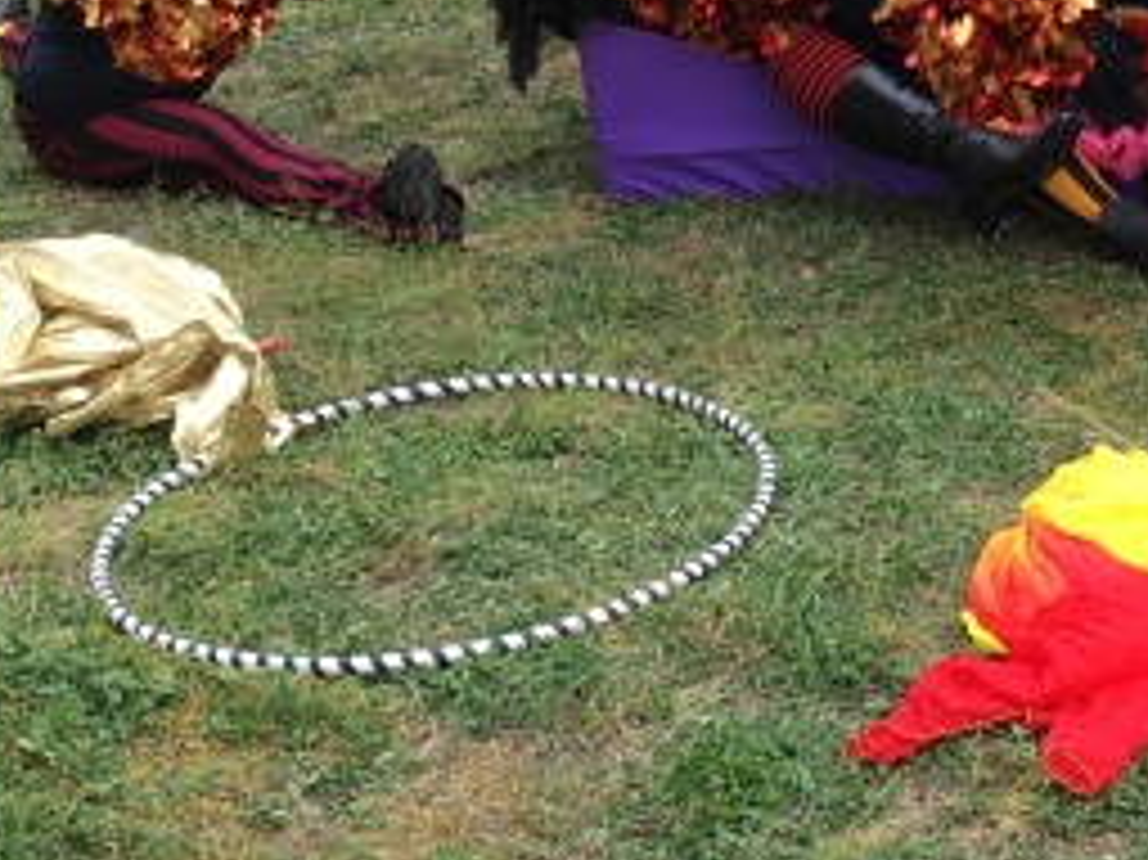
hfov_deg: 21.1
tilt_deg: -15.6
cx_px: 1013
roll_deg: +1.7
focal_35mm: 91
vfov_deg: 15.7
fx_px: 3016
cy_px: -126
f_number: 2.2
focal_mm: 4.15
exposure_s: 1/158
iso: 25
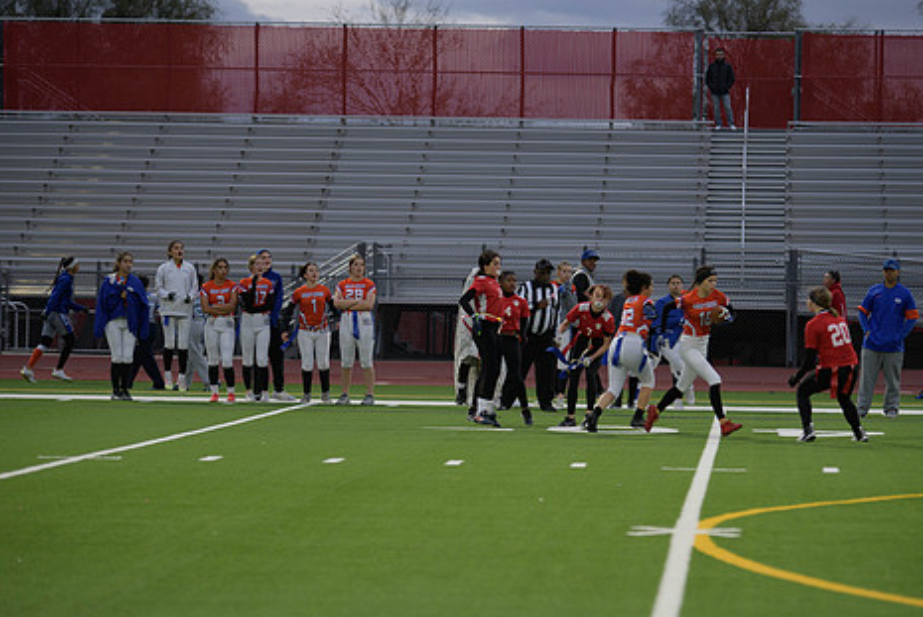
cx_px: 498
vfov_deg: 8.5
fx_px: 4157
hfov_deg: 12.7
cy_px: 356
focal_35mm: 162
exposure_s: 1/200
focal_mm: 130
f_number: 2.8
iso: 320
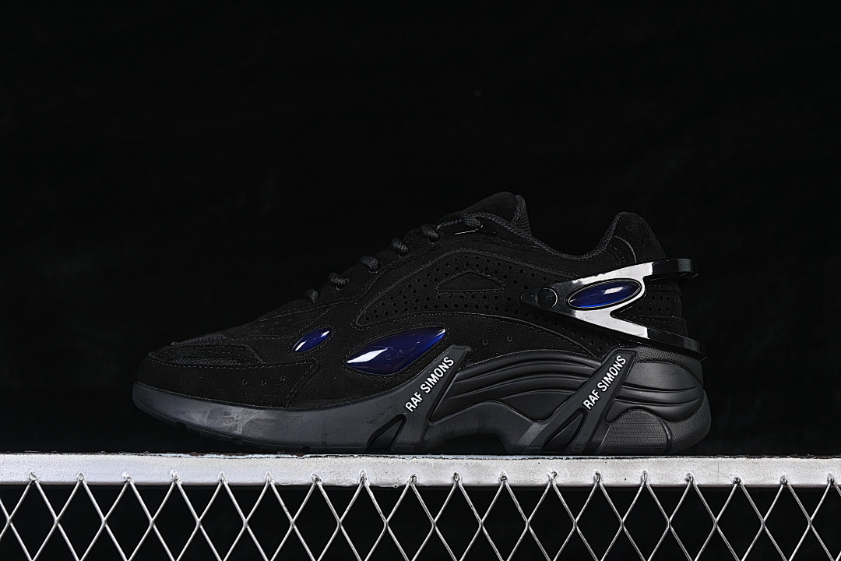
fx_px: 1752
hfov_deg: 27.0
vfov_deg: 18.2
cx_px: 420
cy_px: 280
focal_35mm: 75
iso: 160
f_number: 6.3
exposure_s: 1/50
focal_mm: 50
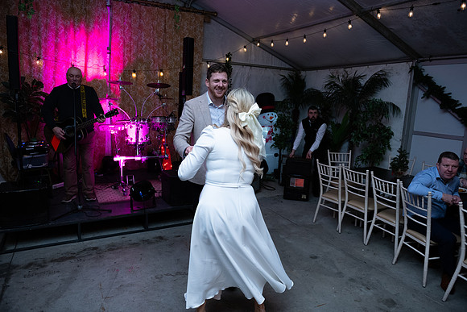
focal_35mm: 24
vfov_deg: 53.2
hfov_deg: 73.7
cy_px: 156
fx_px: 311
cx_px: 234
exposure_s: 1/160
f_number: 3.5
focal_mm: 24
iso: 800
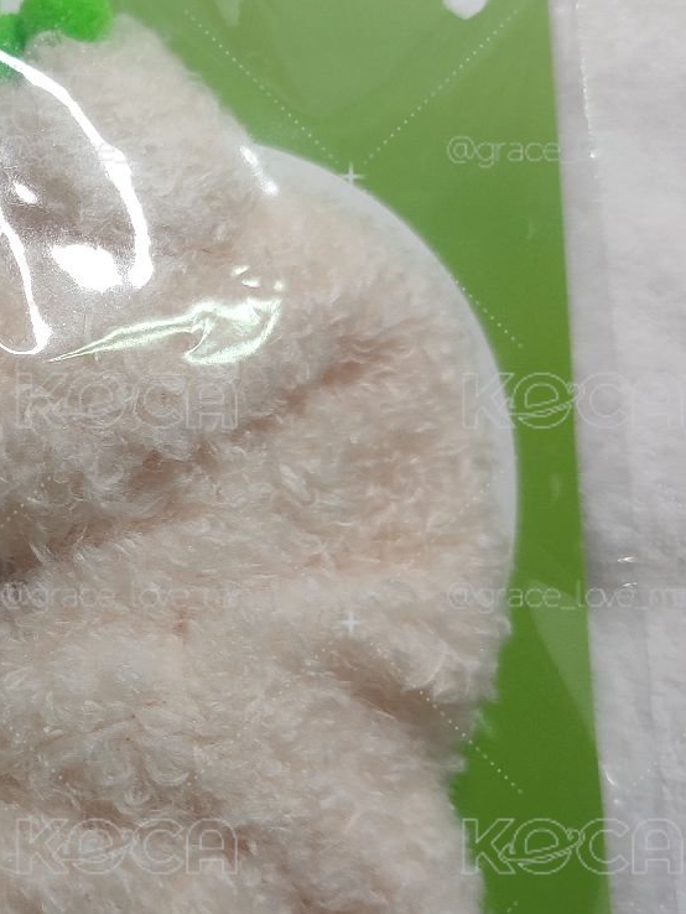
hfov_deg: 21.3
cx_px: -95
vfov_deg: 29.8
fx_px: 1717
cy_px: 473
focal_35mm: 65
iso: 87
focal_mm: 6.04
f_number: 1.9
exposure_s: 1/60
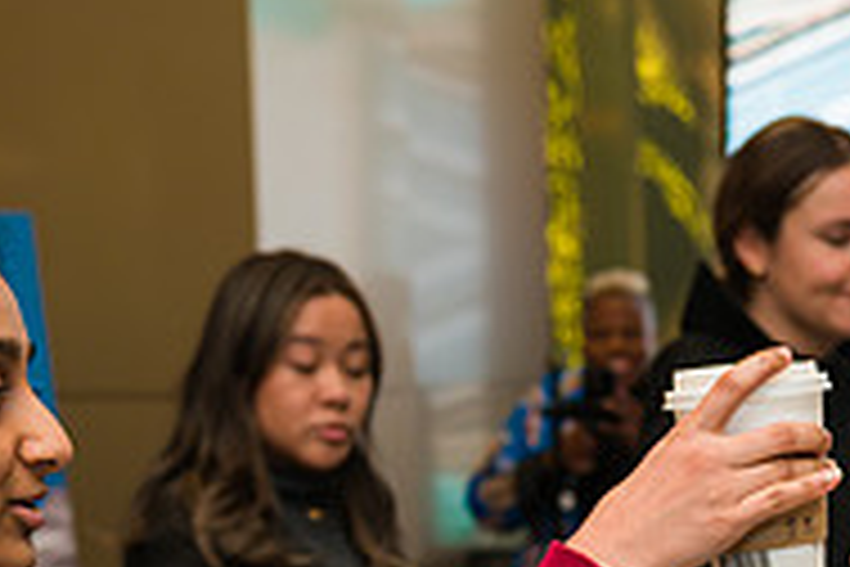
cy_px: 666
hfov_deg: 20.5
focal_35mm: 98
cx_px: 715
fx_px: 2314
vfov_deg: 13.6
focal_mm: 32
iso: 400
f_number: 4
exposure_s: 1/200
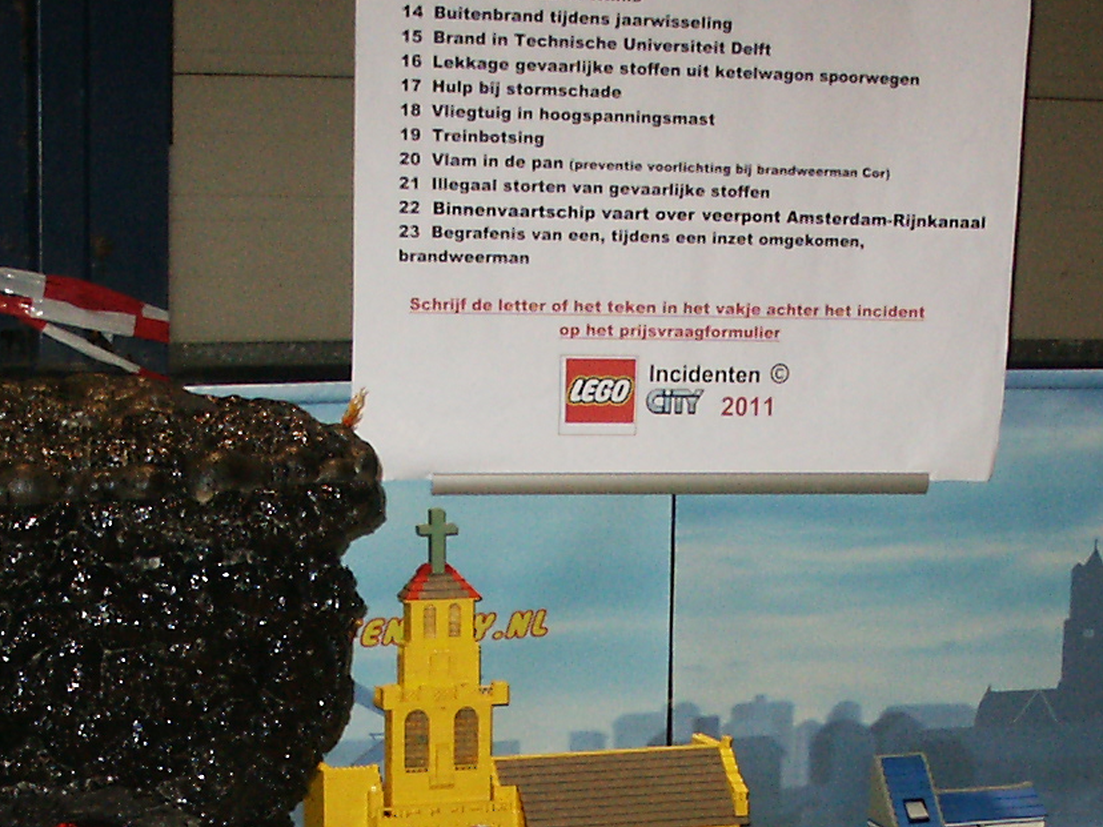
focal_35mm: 96
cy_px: 955
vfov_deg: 14.9
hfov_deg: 20.4
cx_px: 512
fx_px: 3059
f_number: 3
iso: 200
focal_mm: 7.18
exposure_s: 1/45
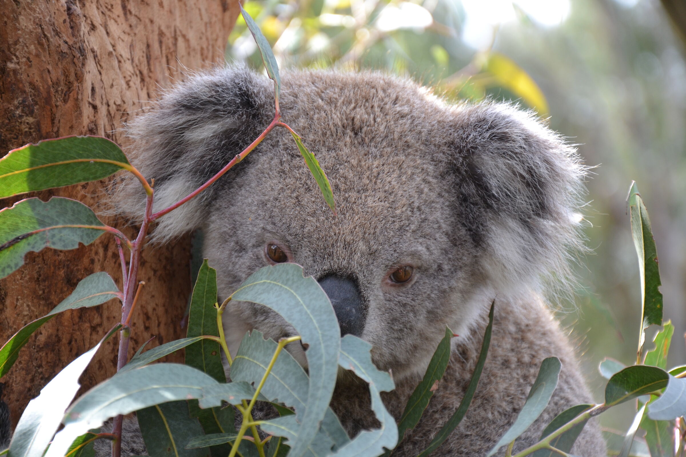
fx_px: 3001
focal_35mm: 158
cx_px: 343
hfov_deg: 13.0
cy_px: 228
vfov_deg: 8.7
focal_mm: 105
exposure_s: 1/125
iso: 360
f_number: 5.6
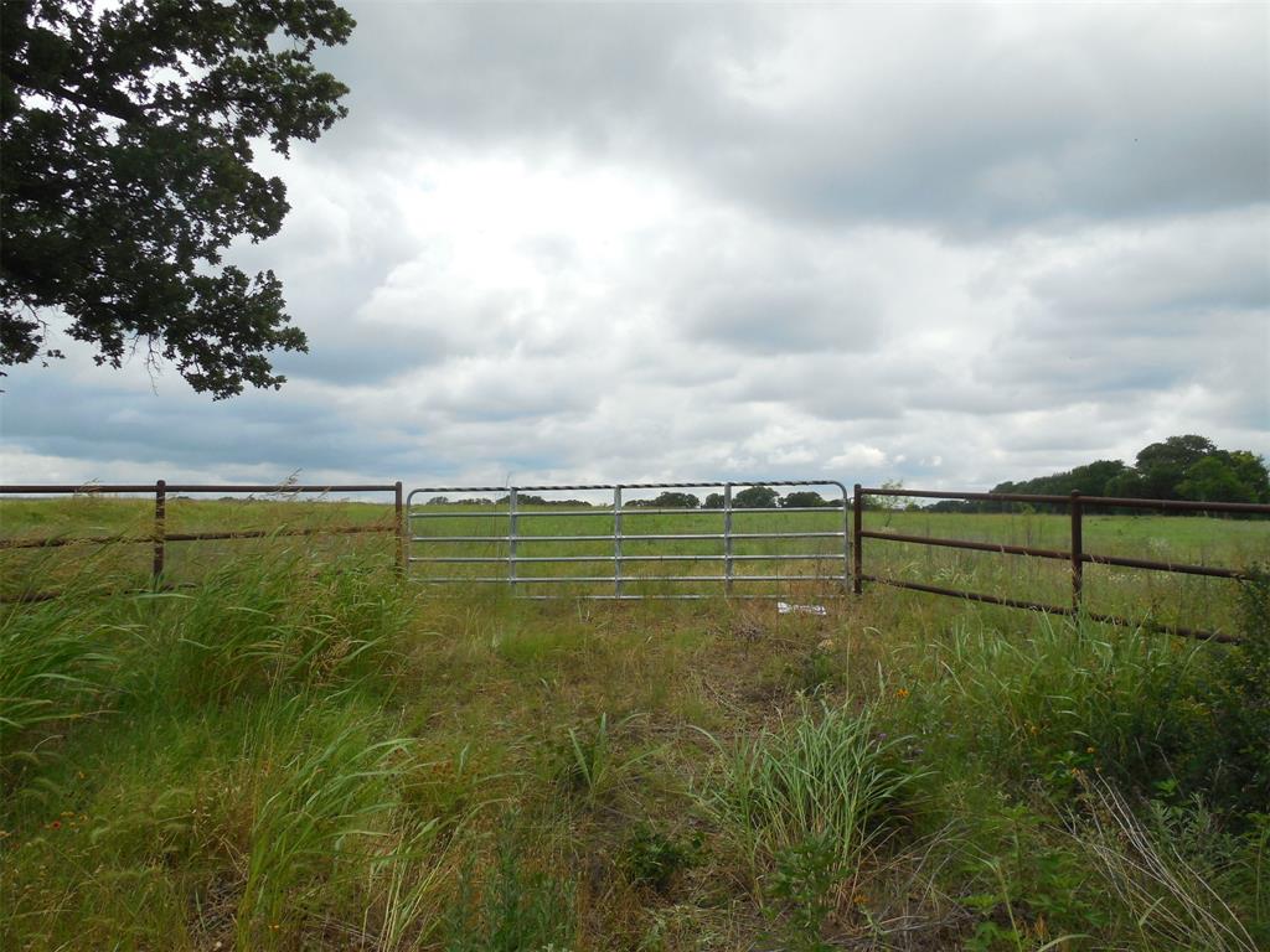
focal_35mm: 30
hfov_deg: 60.0
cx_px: 635
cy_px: 476
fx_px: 1101
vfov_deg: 46.8
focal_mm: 5.3
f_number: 3.2
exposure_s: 1/1600
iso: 125
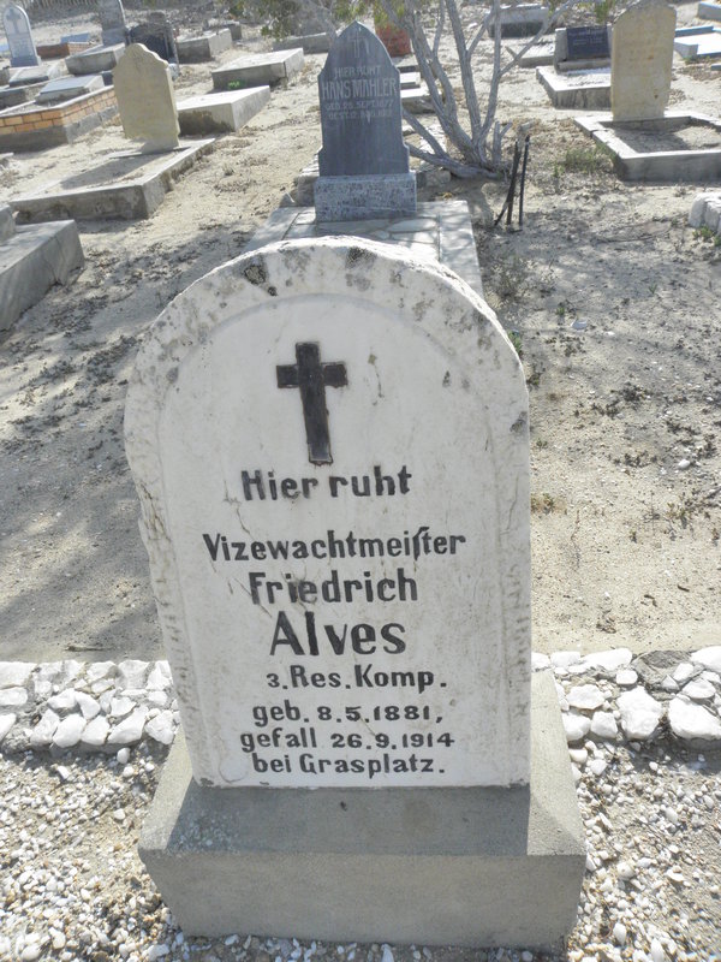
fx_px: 722
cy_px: 481
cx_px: 360
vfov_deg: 67.3
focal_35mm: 26
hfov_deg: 53.1
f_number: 5.6
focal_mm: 4.6
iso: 200
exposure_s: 1/640
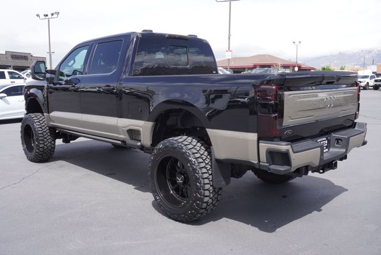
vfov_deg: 40.0
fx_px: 350
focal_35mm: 33
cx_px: 190
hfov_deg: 57.2
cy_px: 128
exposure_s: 1/200
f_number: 7.1
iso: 100
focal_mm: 22
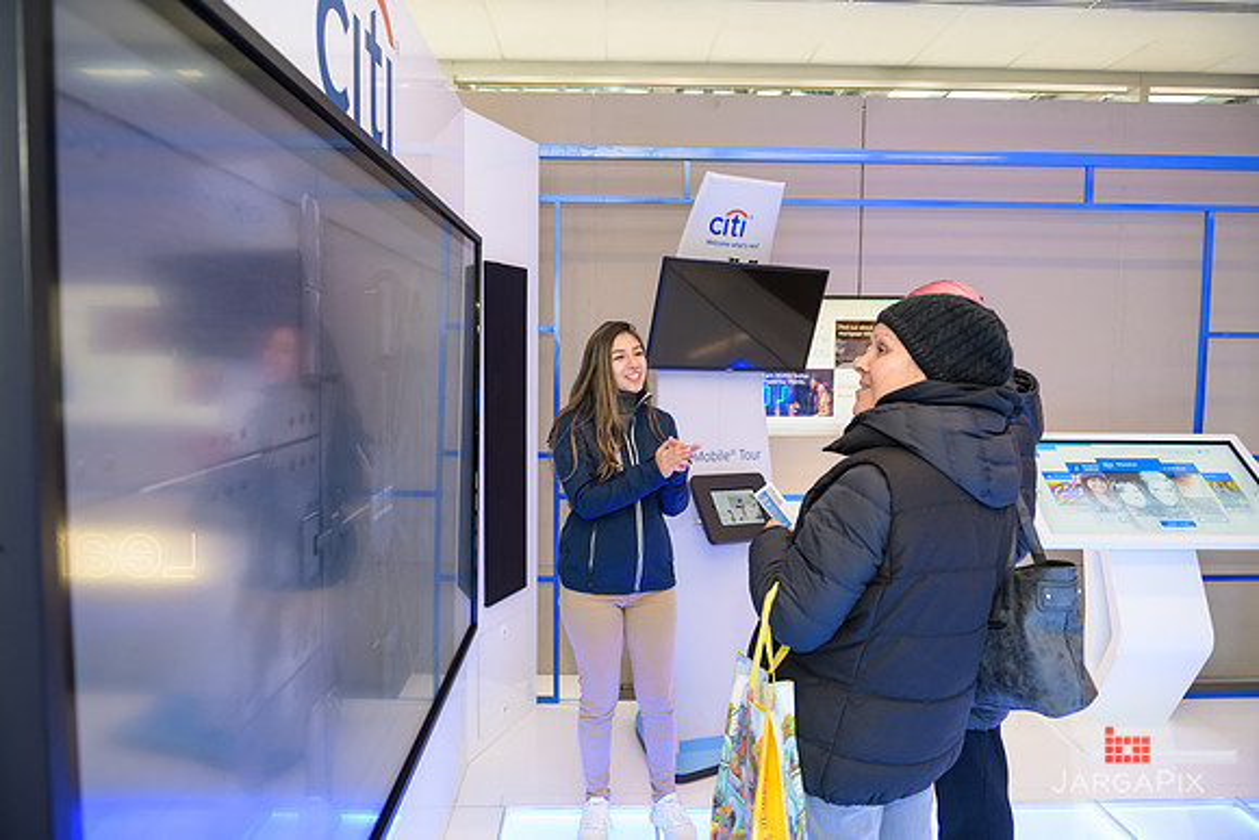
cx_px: 630
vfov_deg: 53.2
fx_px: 839
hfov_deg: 73.7
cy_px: 420
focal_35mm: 24
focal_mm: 24
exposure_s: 1/125
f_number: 3.2
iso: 1000
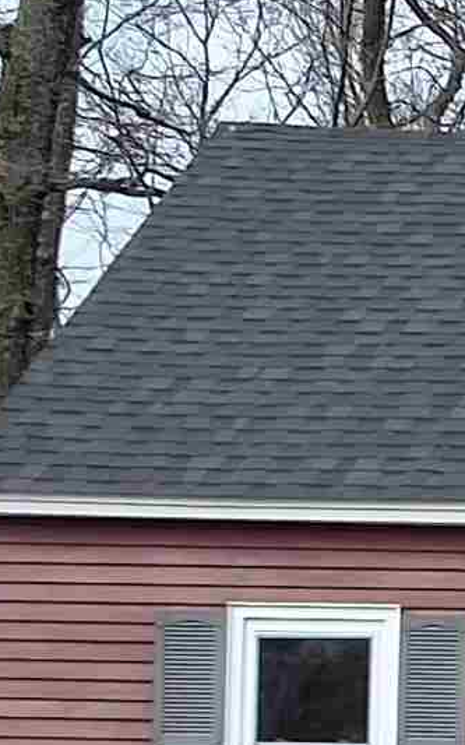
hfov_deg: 7.1
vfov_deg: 12.1
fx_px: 3468
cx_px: 1215
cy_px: 787
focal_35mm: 171
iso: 32
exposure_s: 1/1075
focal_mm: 2.91
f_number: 1.9
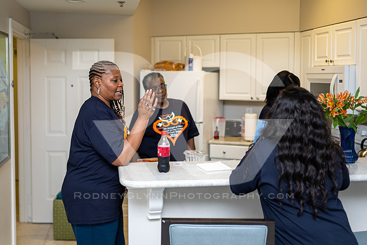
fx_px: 439
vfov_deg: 31.1
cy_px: 94
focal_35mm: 43
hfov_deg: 45.3
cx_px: 169
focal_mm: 35
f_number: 1.4
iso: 50
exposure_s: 1/160
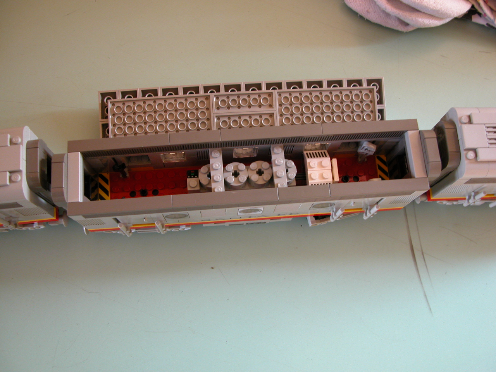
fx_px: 487
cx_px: 248
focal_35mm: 34
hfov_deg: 54.0
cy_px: 186
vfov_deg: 41.8
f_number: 2.8
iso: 100
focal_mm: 8.9
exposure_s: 1/7.1
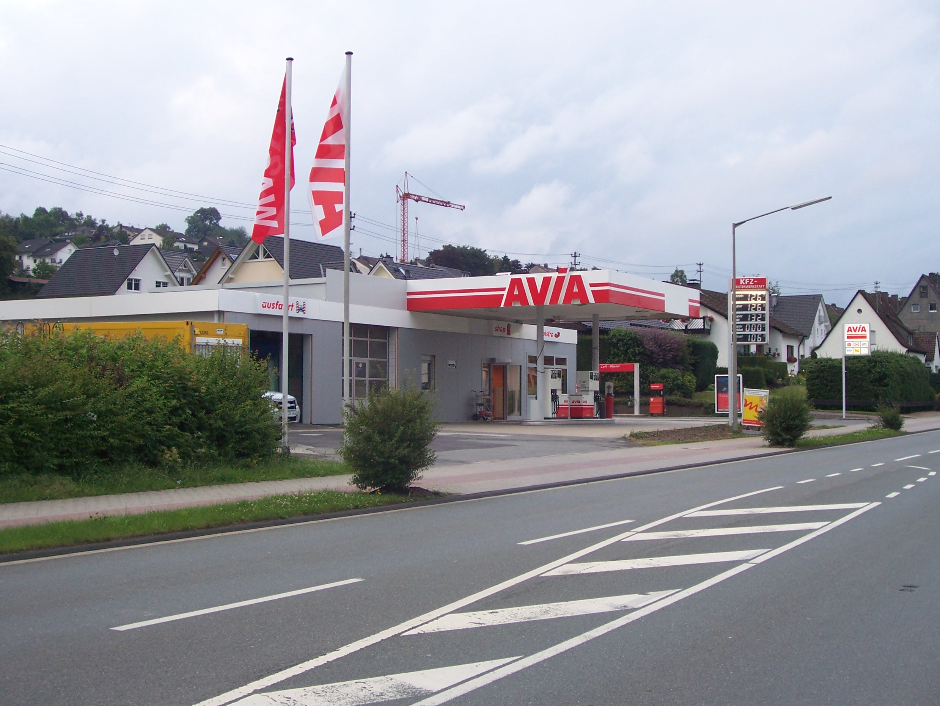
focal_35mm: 48
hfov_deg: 39.6
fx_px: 1304
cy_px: 315
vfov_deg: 30.3
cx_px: 506
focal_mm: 7
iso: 80
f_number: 2.8
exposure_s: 1/100
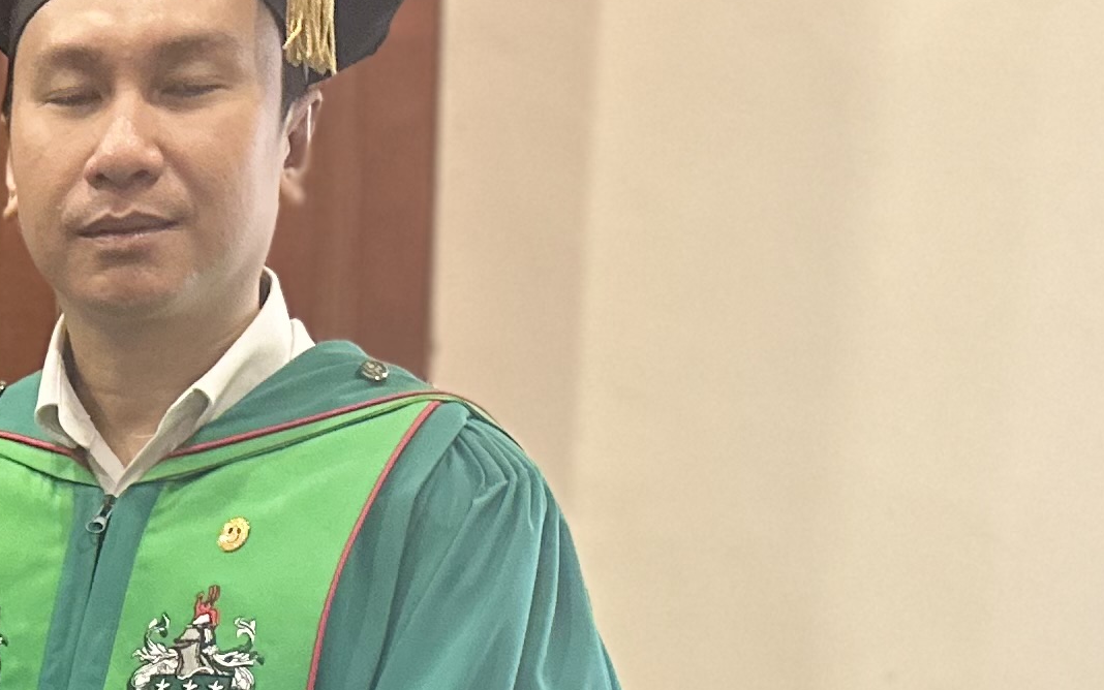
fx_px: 2889
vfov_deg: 12.6
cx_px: -578
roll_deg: +2.4
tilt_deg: -15.1
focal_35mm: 96
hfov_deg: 18.9
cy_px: 1200
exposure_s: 1/60
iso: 640
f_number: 1.78
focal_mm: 6.86
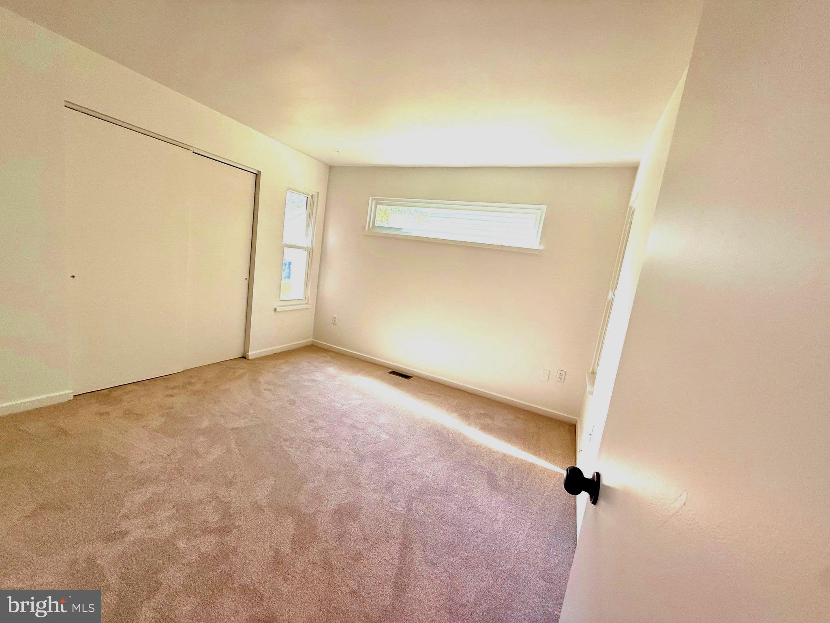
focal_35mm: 14
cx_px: 415
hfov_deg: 102.1
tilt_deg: -8.1
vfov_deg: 85.7
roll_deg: -8.4
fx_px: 336
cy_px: 312
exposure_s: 1/99
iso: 100
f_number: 2.2
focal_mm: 2.22
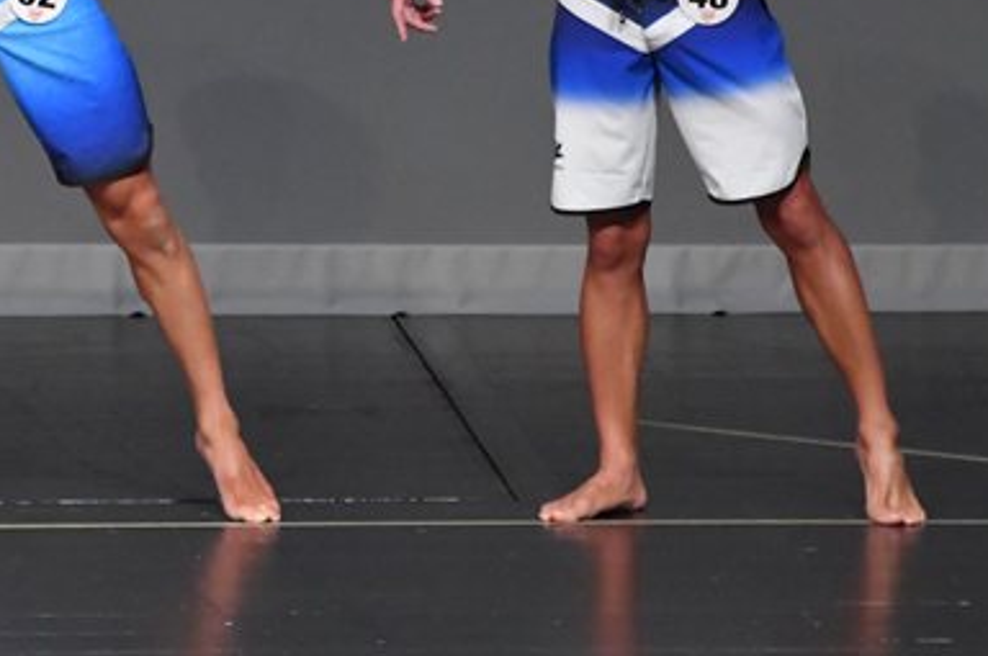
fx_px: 19104
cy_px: 5
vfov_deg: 2.0
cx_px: 251
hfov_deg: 3.0
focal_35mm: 697
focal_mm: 230
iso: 7200
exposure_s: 1/400
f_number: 5.6
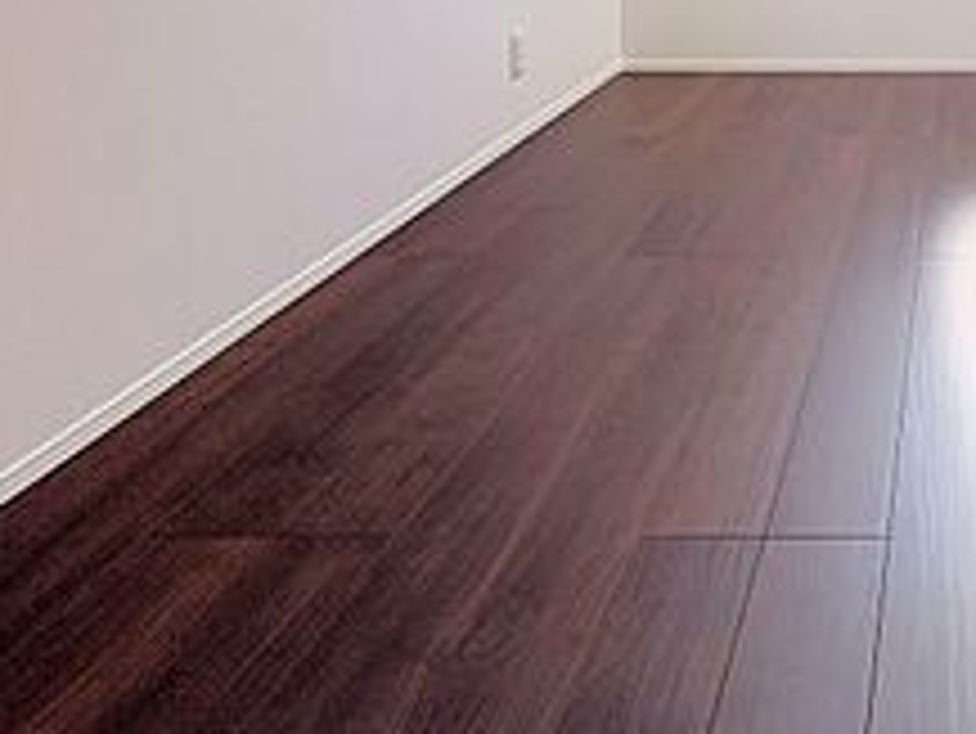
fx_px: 1128
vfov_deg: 29.5
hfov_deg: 41.2
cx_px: 958
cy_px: -200
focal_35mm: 40
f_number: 2.2
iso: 64
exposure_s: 1/386
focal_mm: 2.22
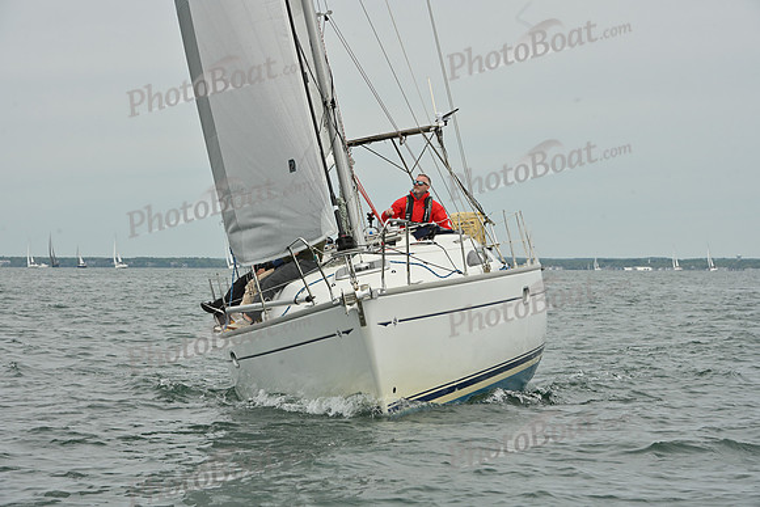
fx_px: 2745
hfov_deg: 15.8
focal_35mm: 130
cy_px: 254
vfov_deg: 10.6
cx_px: 380
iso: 320
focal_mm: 130
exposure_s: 1/1000
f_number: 11
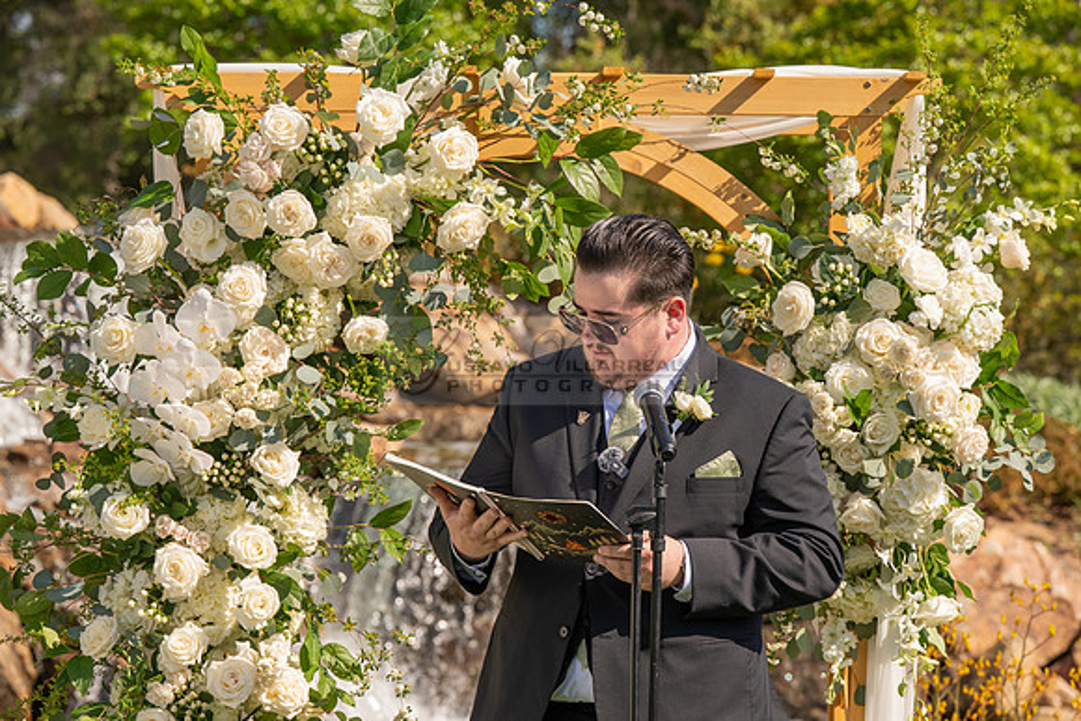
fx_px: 3154
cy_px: 360
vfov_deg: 13.0
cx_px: 540
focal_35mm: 105
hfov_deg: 19.5
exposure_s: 1/1000
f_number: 5.6
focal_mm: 105
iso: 200
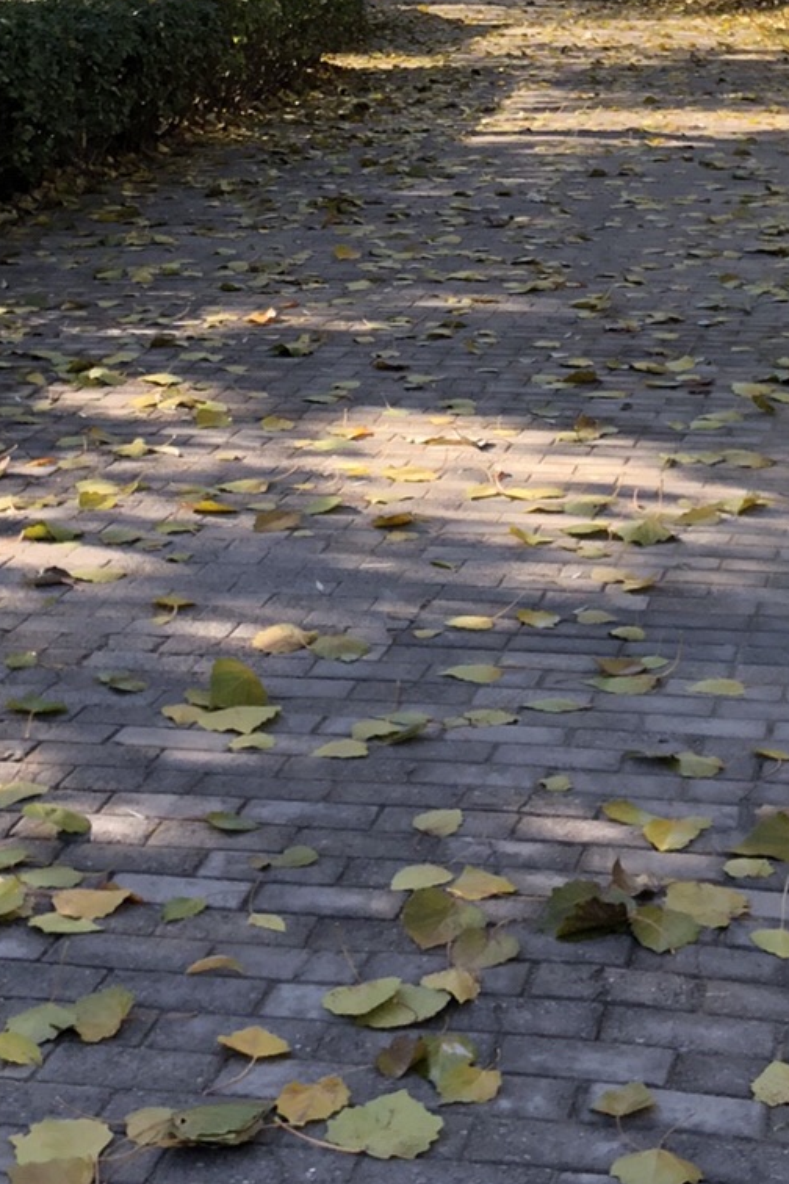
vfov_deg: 25.9
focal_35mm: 77
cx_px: 490
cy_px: 269
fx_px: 2531
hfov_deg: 17.7
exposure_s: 1/355
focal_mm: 4
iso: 20
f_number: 1.8
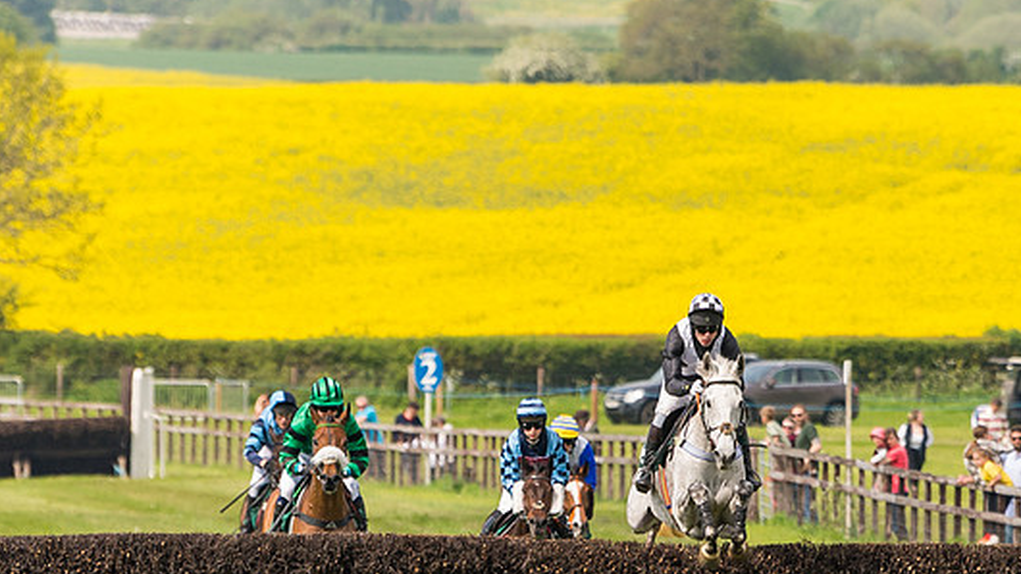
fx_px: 16756
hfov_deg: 3.5
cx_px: 692
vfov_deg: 2.0
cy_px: 448
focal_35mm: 619
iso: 400
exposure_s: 1/2500
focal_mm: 200
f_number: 4
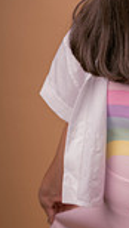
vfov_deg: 20.0
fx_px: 649
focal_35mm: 107
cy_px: 110
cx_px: 181
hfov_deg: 11.0
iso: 64
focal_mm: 35
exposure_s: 1/200
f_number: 7.1
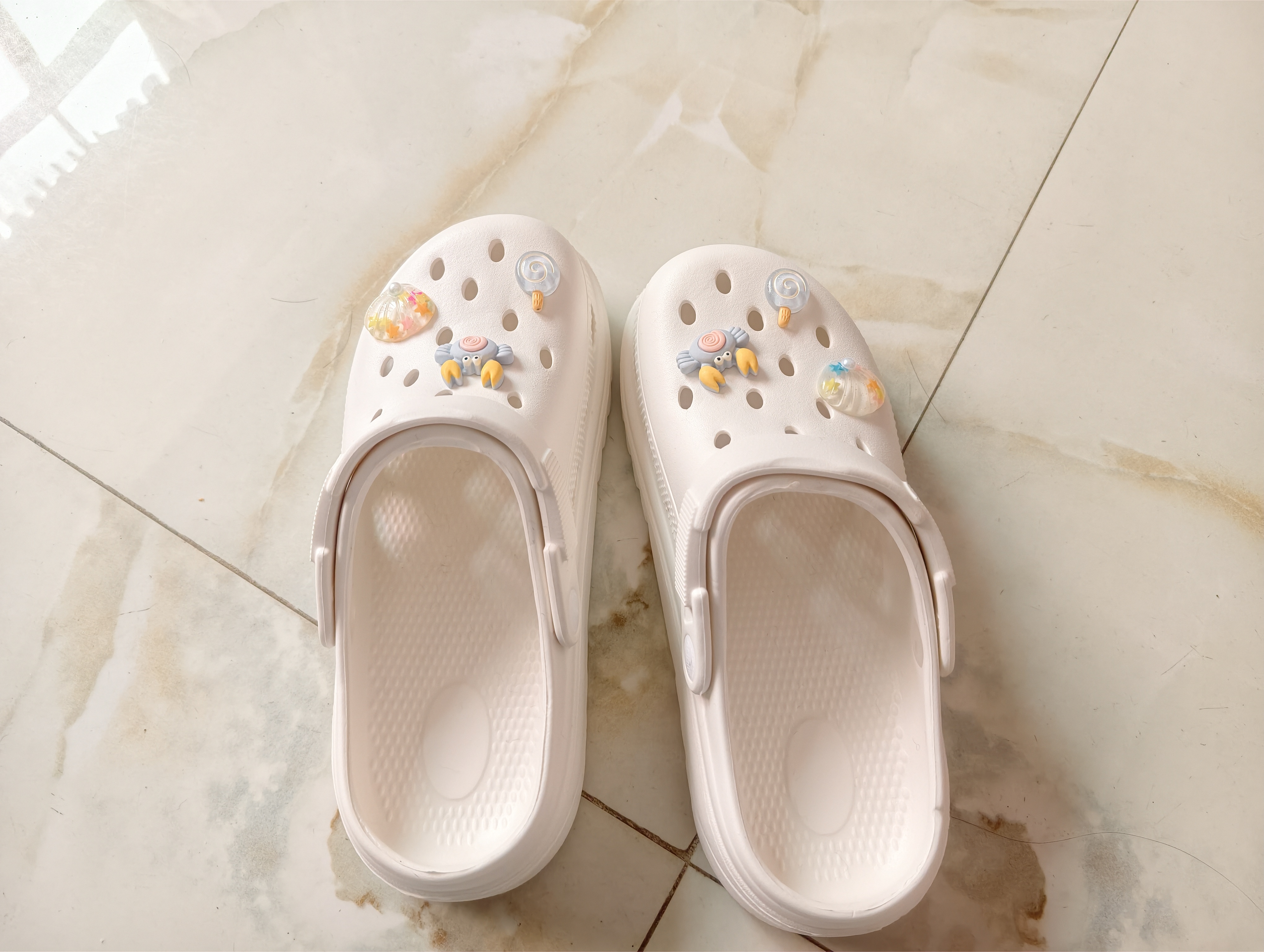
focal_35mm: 23
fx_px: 841
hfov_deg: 73.8
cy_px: 476
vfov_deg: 59.0
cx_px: 632
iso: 1089
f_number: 1.68
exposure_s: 1/33.3
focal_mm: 6.25
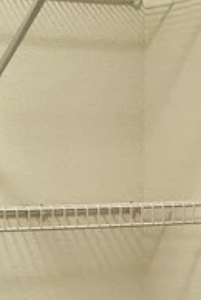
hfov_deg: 10.9
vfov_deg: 14.8
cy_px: 479
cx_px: 39
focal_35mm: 126
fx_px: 1051
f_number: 1.8
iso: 500
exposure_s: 1/120
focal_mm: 5.54
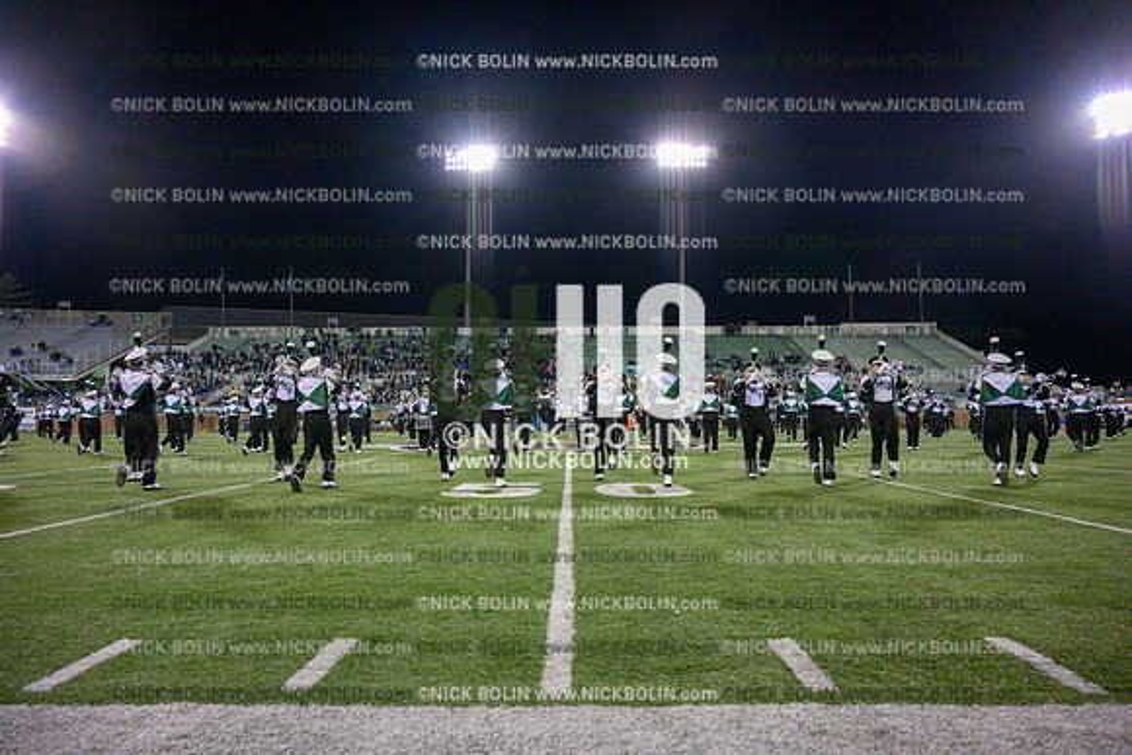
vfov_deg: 53.2
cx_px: 566
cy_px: 378
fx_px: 755
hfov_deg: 73.7
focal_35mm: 24
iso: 5000
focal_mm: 24
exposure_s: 1/1000
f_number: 4
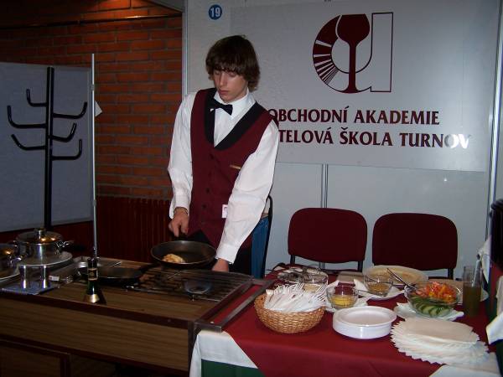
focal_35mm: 38
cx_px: 252
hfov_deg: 49.0
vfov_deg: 37.7
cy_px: 188
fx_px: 552
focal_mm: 6.3
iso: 80
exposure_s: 1/60
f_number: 2.8
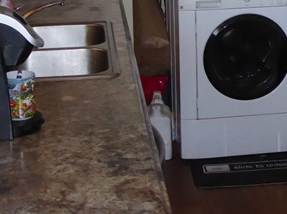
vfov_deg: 12.9
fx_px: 928
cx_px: 240
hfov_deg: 17.4
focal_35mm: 112
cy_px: -31
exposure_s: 1/60
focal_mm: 6.7
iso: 800
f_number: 3.7
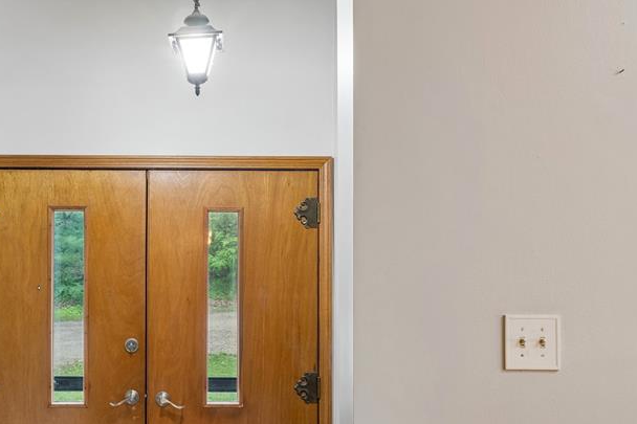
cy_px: 306
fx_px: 593
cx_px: 122
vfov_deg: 38.6
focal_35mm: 34
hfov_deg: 52.6
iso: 400
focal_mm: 19.9
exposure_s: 1.3
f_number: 13
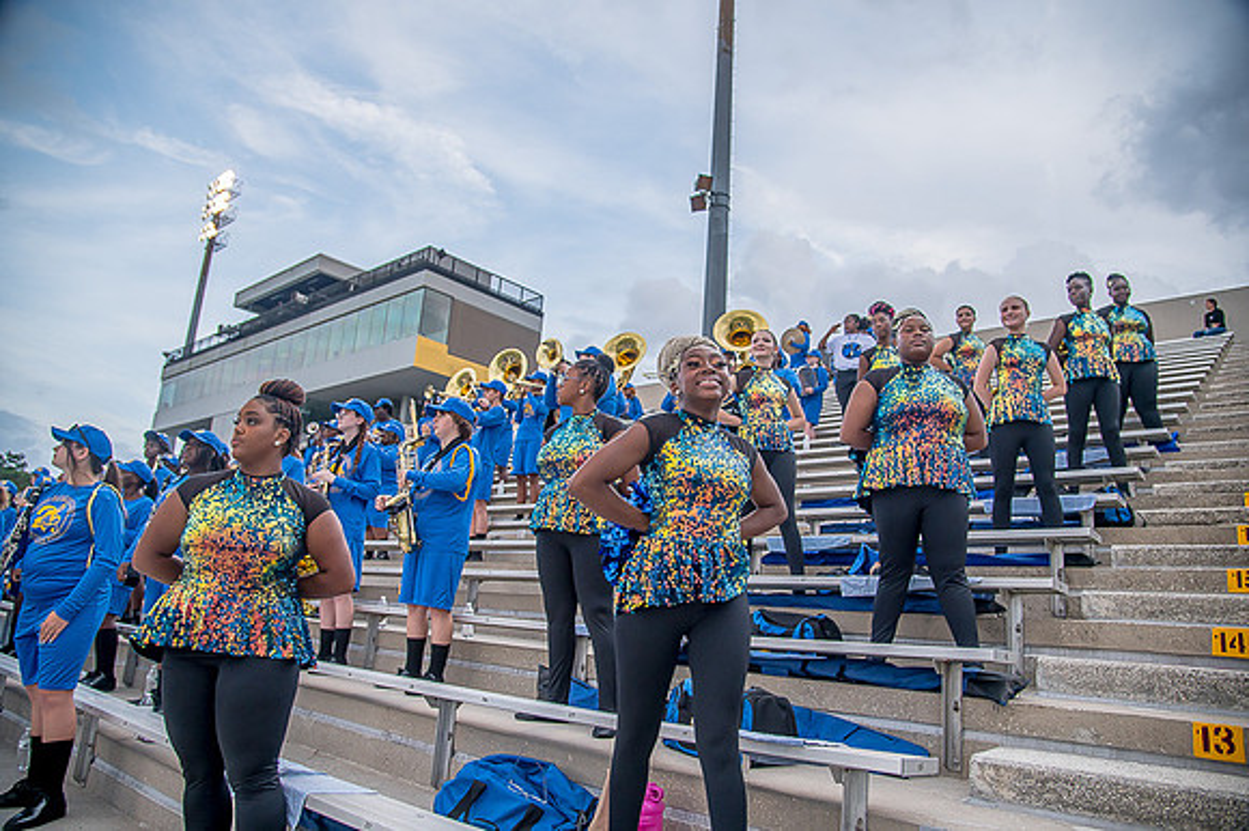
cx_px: 624
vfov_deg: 53.1
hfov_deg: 73.8
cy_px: 416
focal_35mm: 24
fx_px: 832
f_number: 4
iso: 400
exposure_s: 1/250
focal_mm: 24
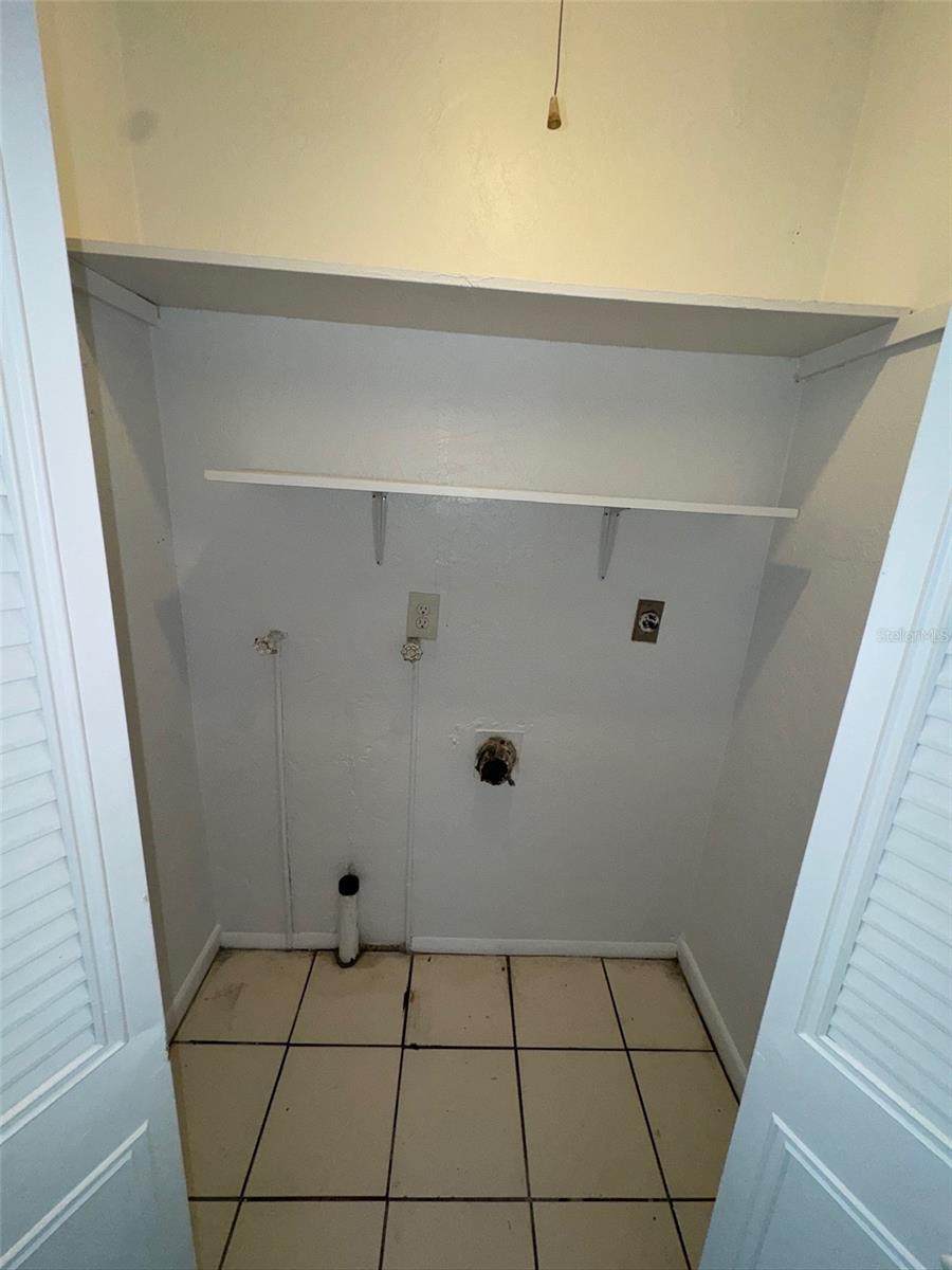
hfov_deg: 85.7
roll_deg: -1.2
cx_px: 476
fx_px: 513
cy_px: 635
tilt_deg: -16.1
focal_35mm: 14
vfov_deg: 102.1
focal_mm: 2.22
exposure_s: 1/120
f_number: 2.2
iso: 125
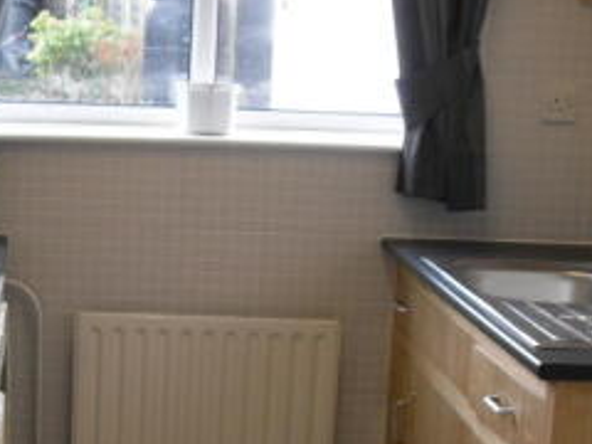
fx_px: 1539
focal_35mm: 90
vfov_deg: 16.4
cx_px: 228
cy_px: 302
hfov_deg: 21.7
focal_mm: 6.3
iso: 100
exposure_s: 1/45
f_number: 2.8
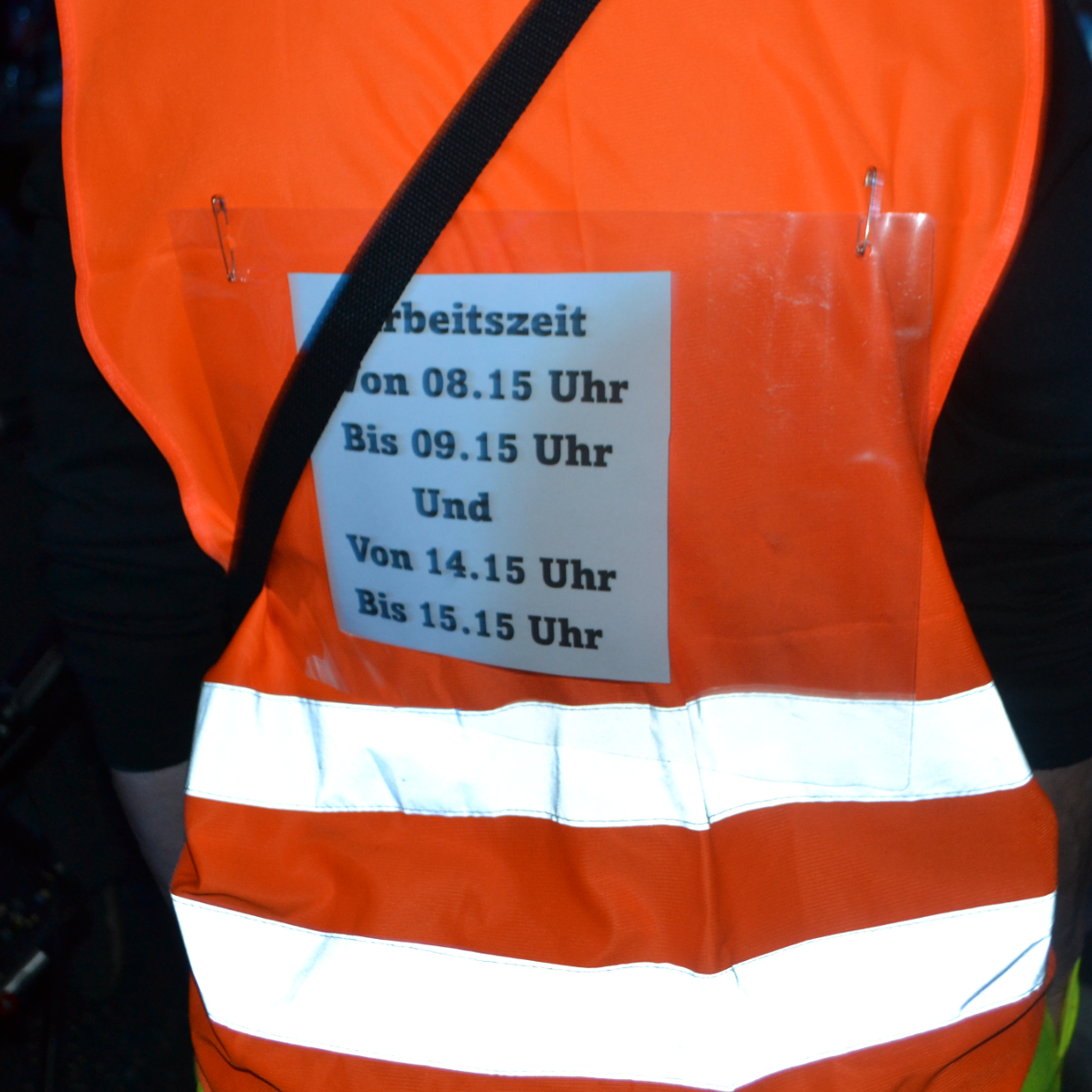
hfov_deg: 30.0
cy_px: 618
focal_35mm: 57
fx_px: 2034
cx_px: 523
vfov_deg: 30.0
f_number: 4.2
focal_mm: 26
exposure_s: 1/60
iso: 720
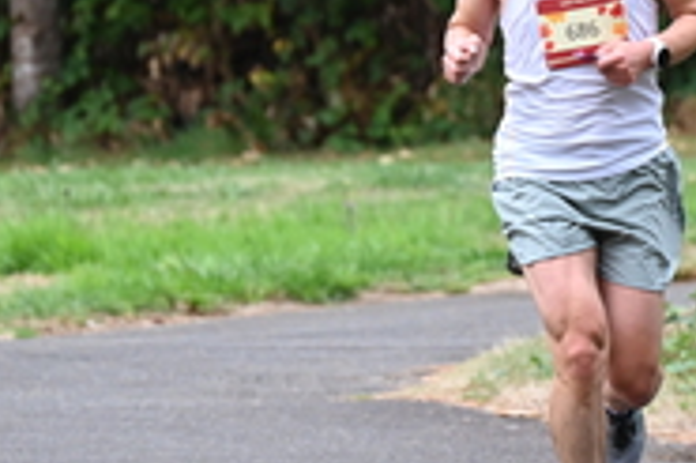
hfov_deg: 3.5
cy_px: -13
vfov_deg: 2.3
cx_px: 512
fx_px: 11493
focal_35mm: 595
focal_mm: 200
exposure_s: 1/250
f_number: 6.3
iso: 720
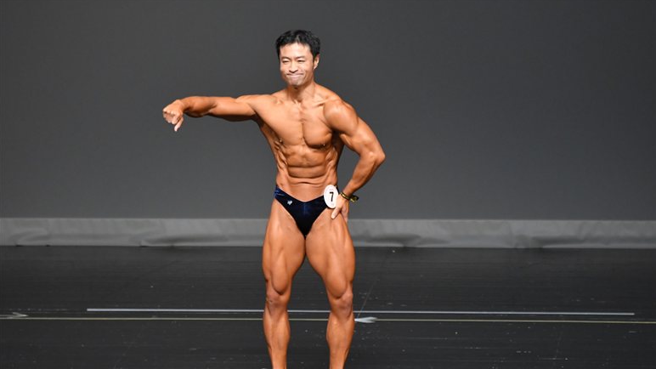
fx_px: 6852
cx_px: 328
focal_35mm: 394
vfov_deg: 3.1
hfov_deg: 5.5
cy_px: 214
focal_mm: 250
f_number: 5.6
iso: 2500
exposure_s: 1/400
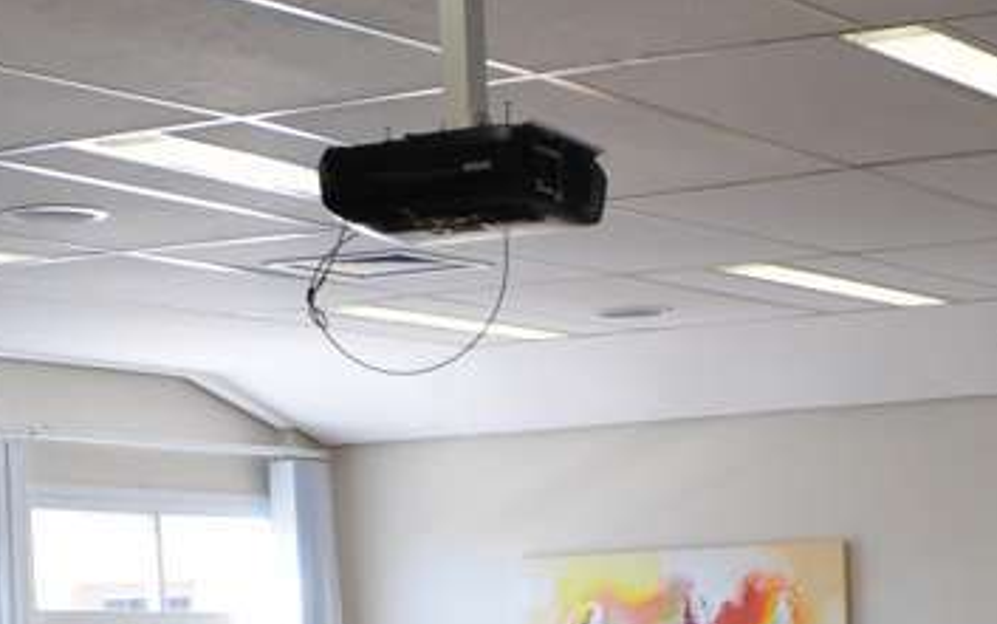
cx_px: 664
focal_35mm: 115
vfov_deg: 10.8
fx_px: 3126
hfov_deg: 18.1
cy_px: 1060
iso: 320
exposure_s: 1/60
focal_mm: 18
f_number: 8
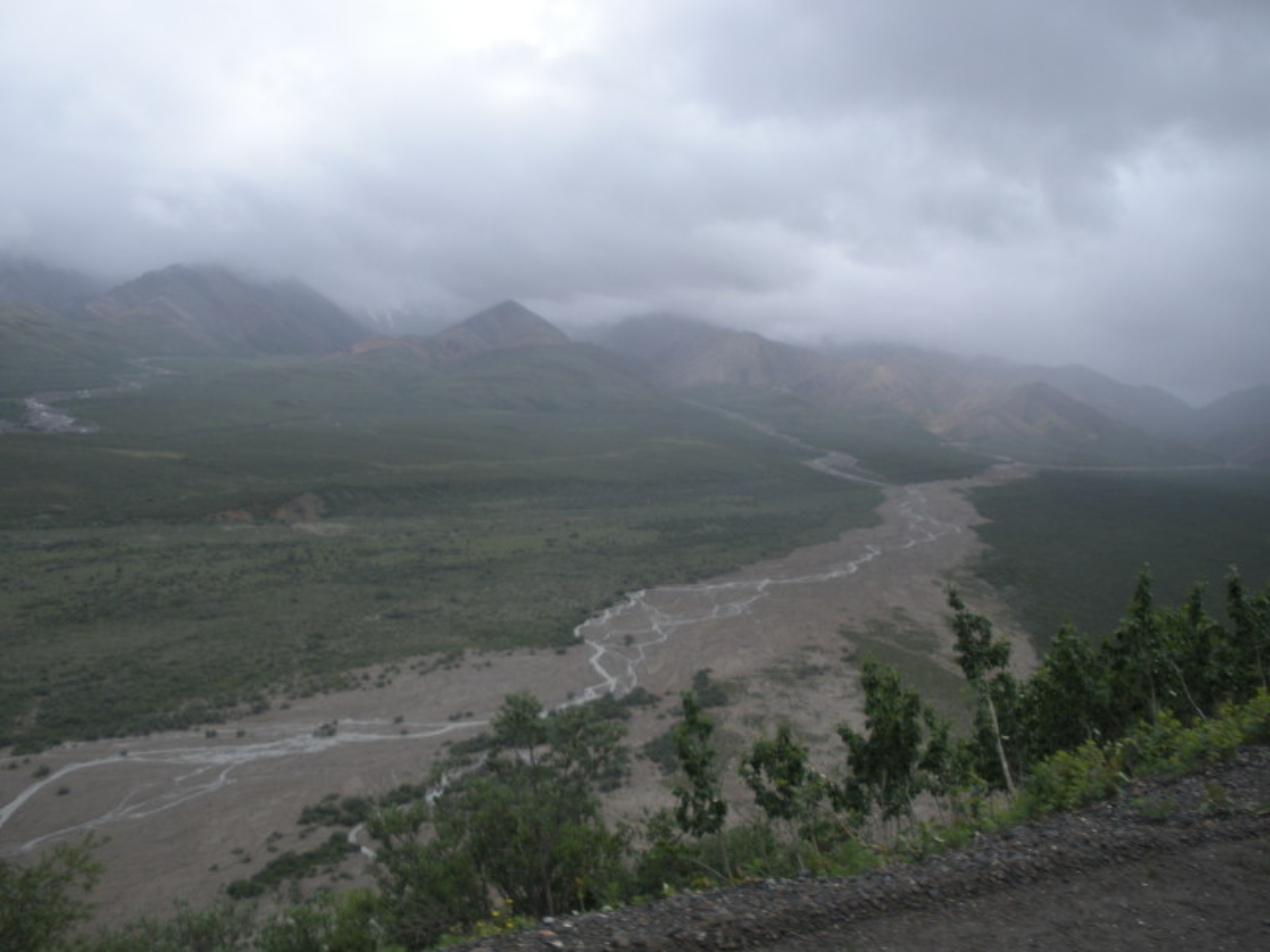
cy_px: 476
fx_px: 1321
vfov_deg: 39.7
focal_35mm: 36
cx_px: 635
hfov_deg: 51.4
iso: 64
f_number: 3.5
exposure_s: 1/538
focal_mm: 6.3
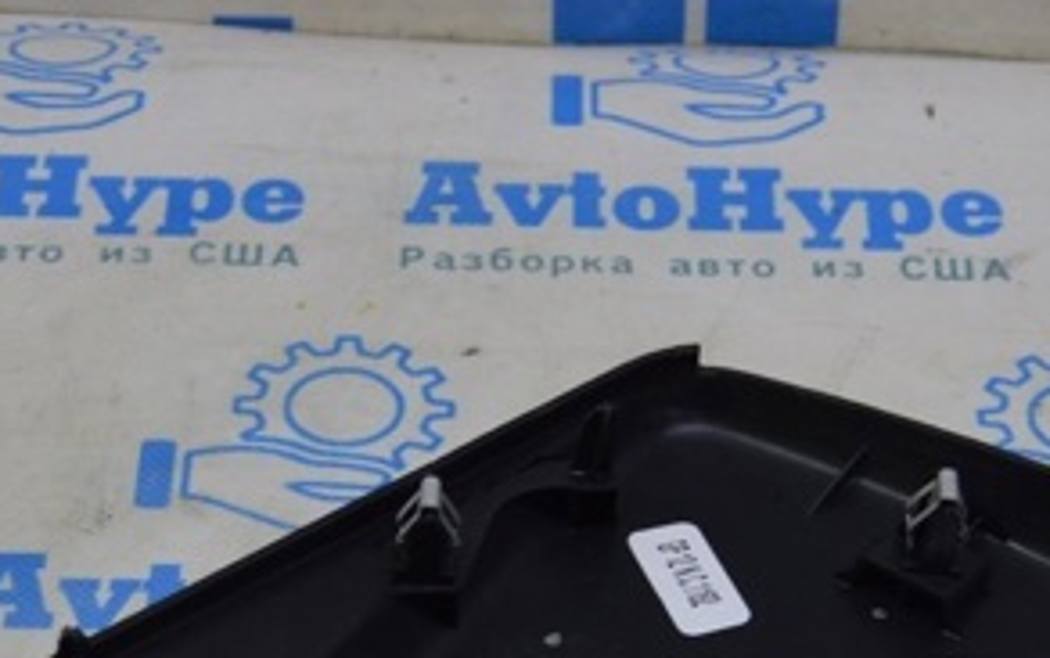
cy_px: 617
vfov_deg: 10.3
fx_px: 3637
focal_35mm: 127
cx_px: 568
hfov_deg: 16.4
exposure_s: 1/60
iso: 450
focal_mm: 38
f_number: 4.8
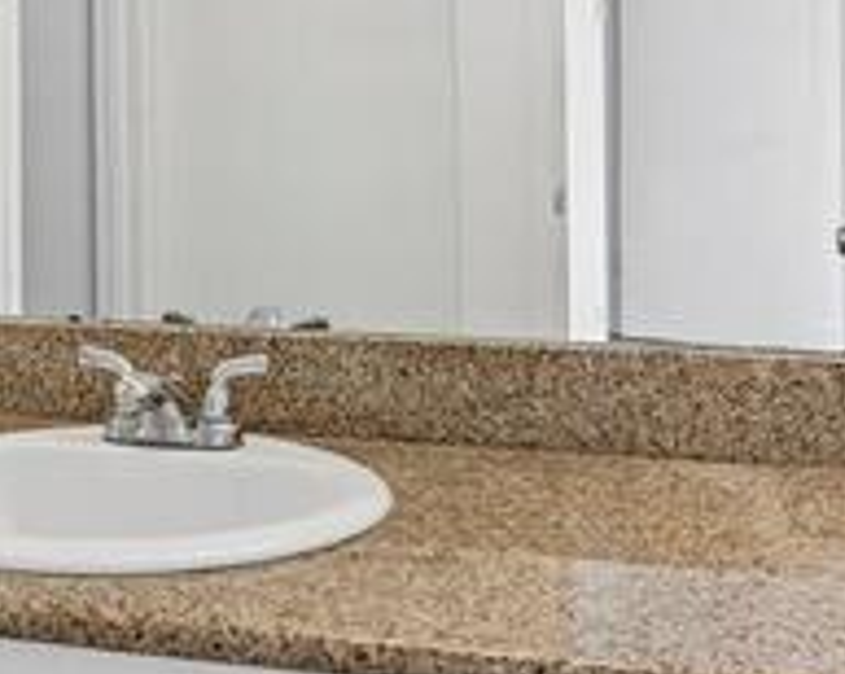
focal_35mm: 56
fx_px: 1399
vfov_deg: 26.1
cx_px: 263
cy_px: 48
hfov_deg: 33.2
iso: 400
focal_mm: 18
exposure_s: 1/80
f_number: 8
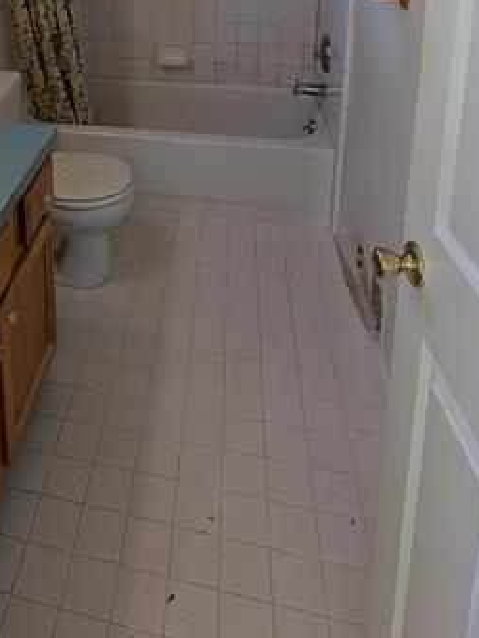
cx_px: 75
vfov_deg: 49.8
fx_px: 553
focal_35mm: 30
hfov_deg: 43.9
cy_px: 11
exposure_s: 1/120
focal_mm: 1.95
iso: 94
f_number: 2.2
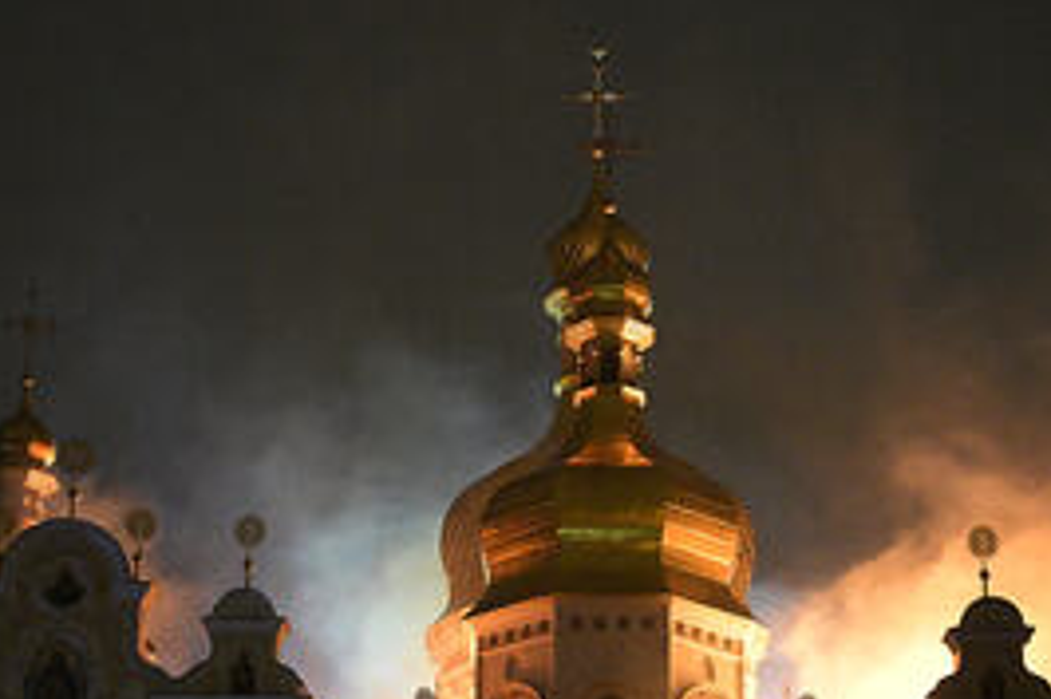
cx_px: 537
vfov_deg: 15.4
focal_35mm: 88
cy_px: 577
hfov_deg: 23.1
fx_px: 2567
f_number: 4
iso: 12800
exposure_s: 1/10
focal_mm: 50
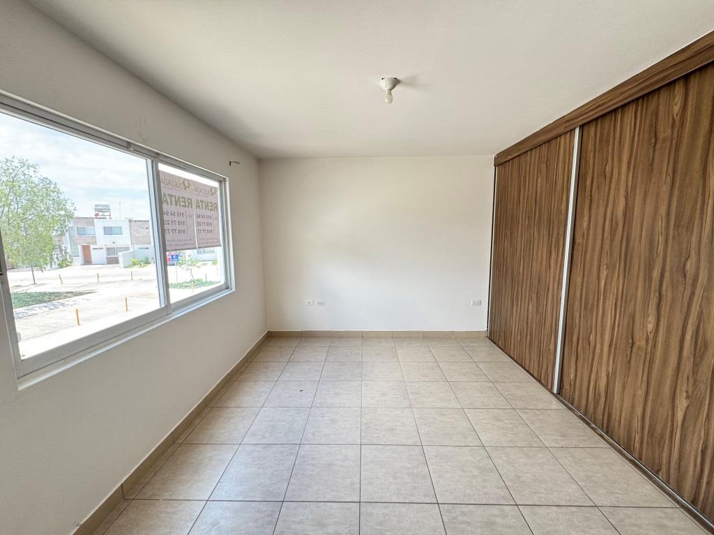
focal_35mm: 14
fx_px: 289
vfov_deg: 85.7
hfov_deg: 102.1
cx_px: 357
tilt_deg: -8.1
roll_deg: +0.5
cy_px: 268
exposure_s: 1/99
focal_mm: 2.22
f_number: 2.2
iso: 64
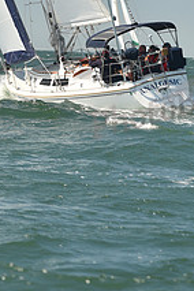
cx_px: 20
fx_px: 2198
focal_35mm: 272
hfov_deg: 5.0
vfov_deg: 7.5
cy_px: -86
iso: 250
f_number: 5
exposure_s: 1/640
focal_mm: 100
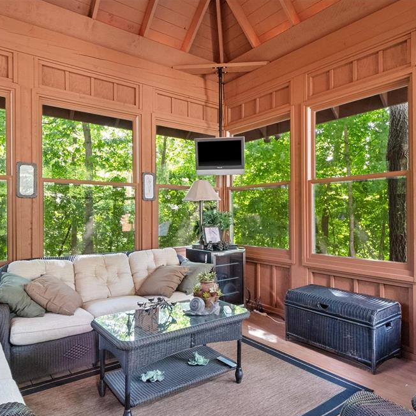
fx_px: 326
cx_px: 199
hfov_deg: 65.0
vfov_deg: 65.0
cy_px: 217
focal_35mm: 24
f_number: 7.1
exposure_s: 1/4
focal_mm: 9
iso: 800
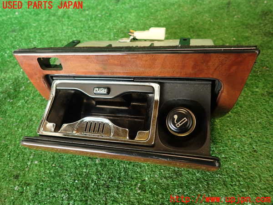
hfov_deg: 69.4
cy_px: 102
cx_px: 136
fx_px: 197
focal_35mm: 25
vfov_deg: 54.9
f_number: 2
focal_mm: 4.5
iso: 200
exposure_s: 1/50
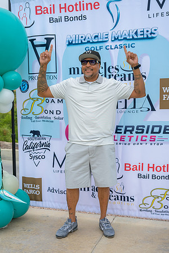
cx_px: 84
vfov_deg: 42.7
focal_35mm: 46
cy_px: 126
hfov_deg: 29.2
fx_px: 324
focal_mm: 46
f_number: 4
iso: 125
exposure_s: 1/200
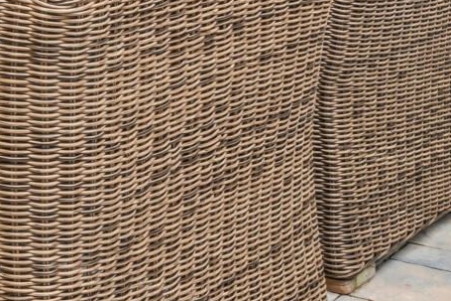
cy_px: -414
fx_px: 1841
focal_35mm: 147
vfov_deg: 8.5
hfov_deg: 13.0
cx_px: -295
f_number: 22
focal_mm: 22.3
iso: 100
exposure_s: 1/4
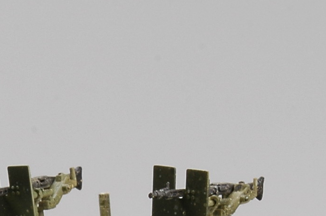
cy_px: 418
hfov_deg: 5.6
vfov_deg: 3.7
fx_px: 3302
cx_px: 20
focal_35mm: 365
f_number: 20
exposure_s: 1/40
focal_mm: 56
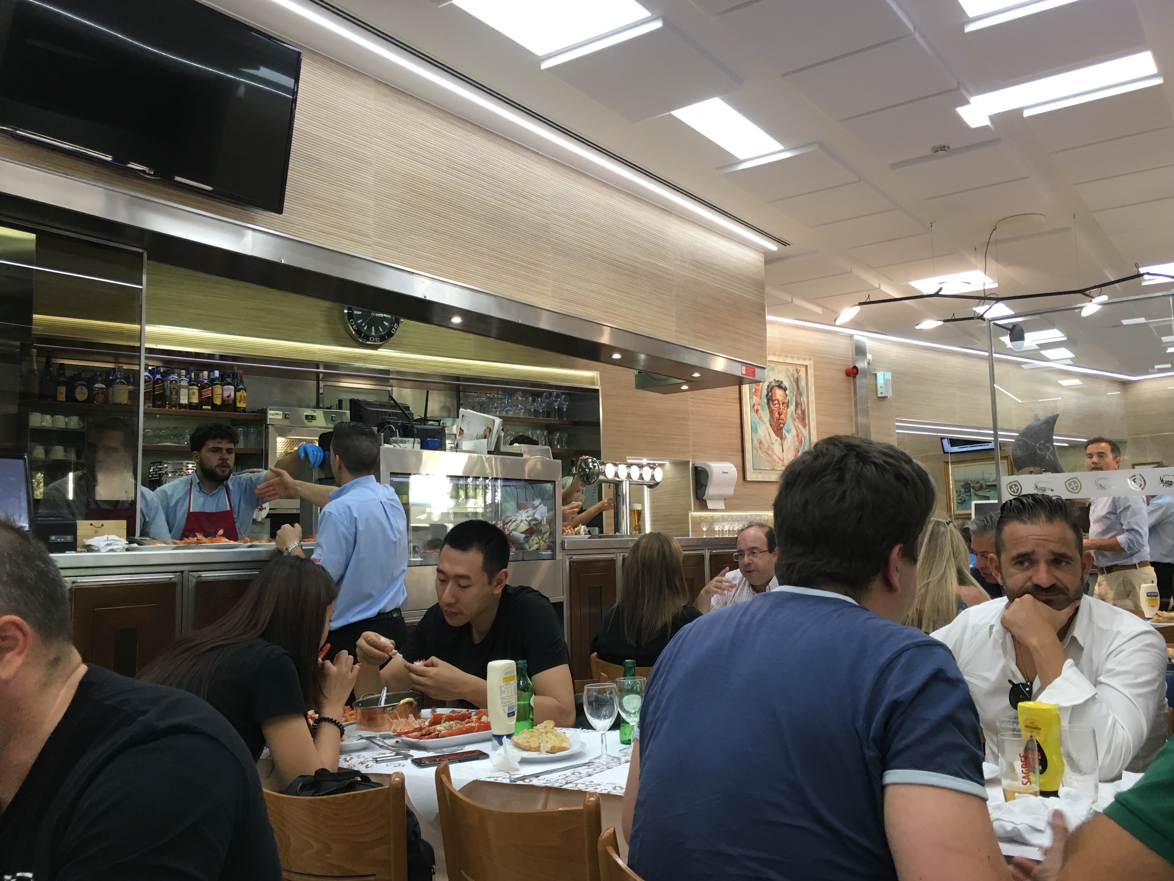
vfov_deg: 46.8
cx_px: 594
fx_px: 1017
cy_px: 434
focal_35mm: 30
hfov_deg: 60.0
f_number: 2.2
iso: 50
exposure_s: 1/33
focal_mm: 4.15
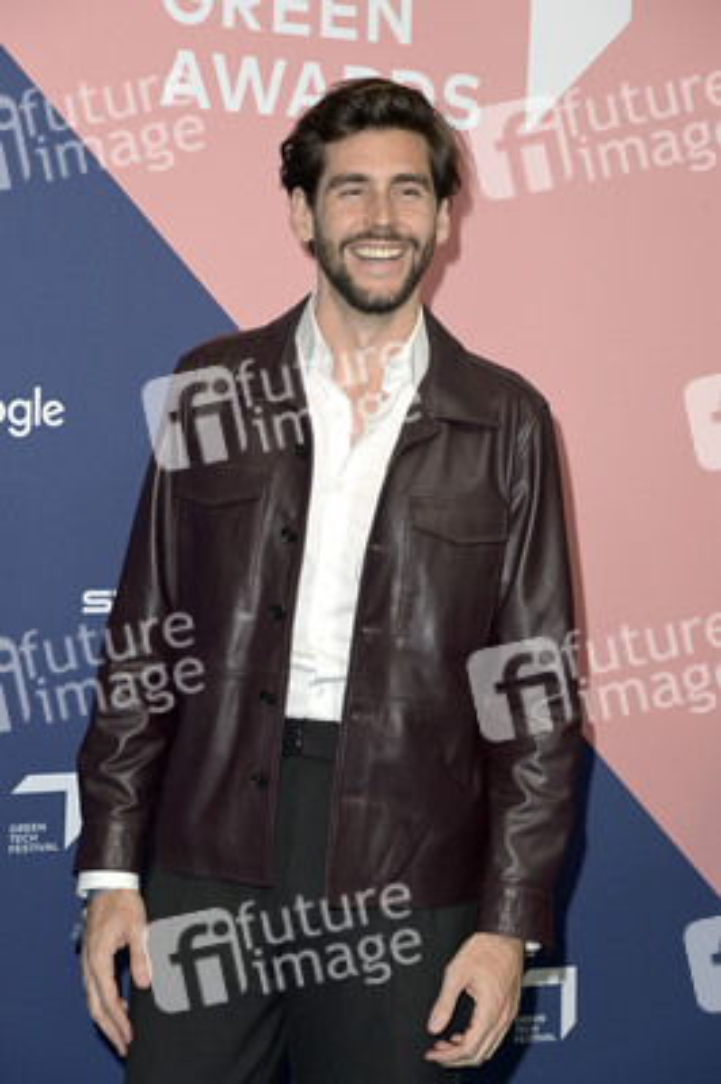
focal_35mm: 95
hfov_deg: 14.4
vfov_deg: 21.5
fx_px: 2859
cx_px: 360
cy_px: 542
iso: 800
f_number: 6.3
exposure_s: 1/250
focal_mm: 95
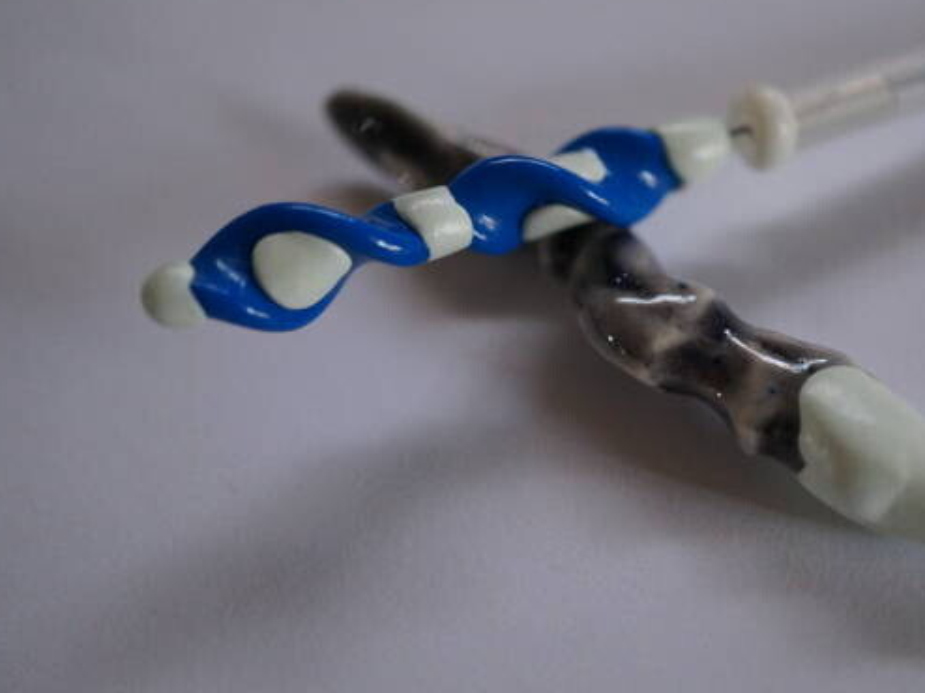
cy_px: 312
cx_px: 577
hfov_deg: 34.2
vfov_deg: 26.1
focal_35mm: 56
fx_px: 1496
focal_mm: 30
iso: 2500
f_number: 3.5
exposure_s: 1/160
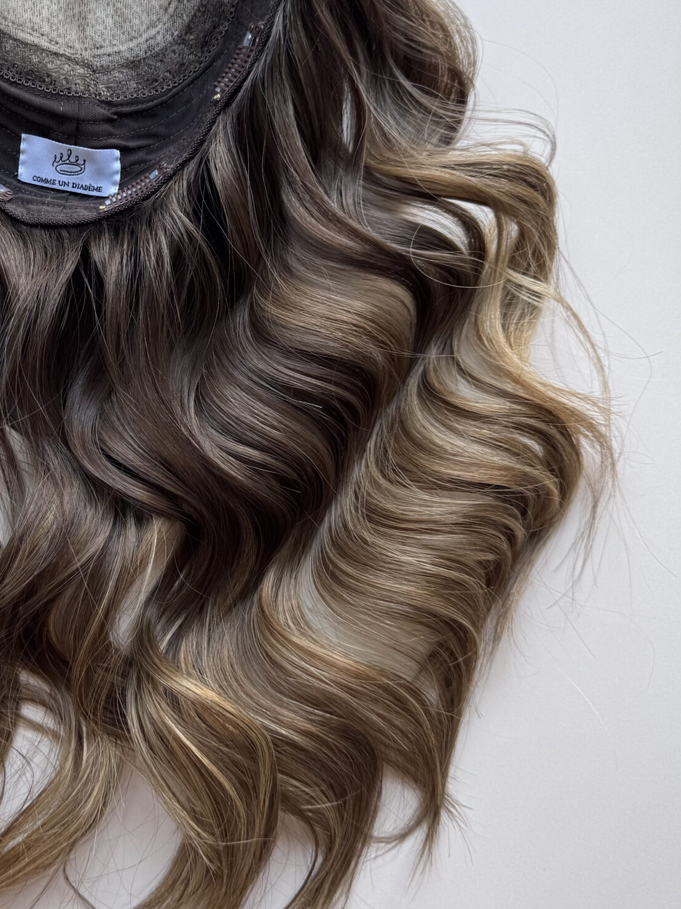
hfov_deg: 33.0
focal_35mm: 42
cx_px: 97
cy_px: 368
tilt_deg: -87.2
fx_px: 1102
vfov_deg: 44.6
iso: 64
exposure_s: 1/155
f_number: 1.78
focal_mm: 6.76
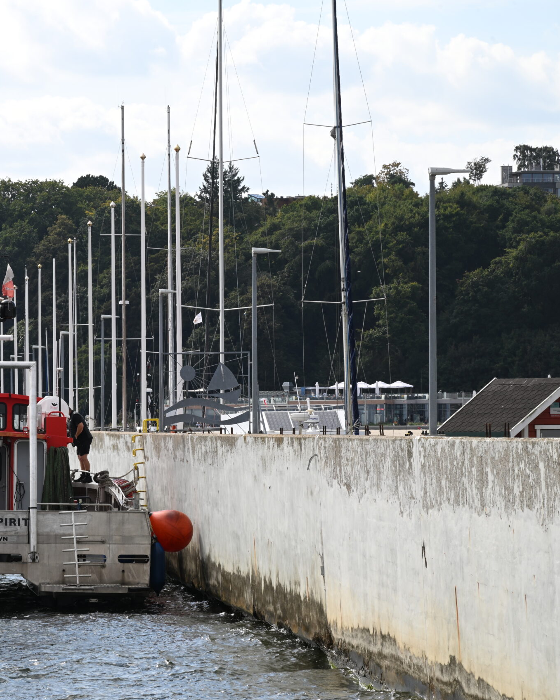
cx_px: 32
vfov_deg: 11.3
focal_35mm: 170
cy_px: 351
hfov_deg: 9.0
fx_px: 3522
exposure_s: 1/125
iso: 180
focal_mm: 120
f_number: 16
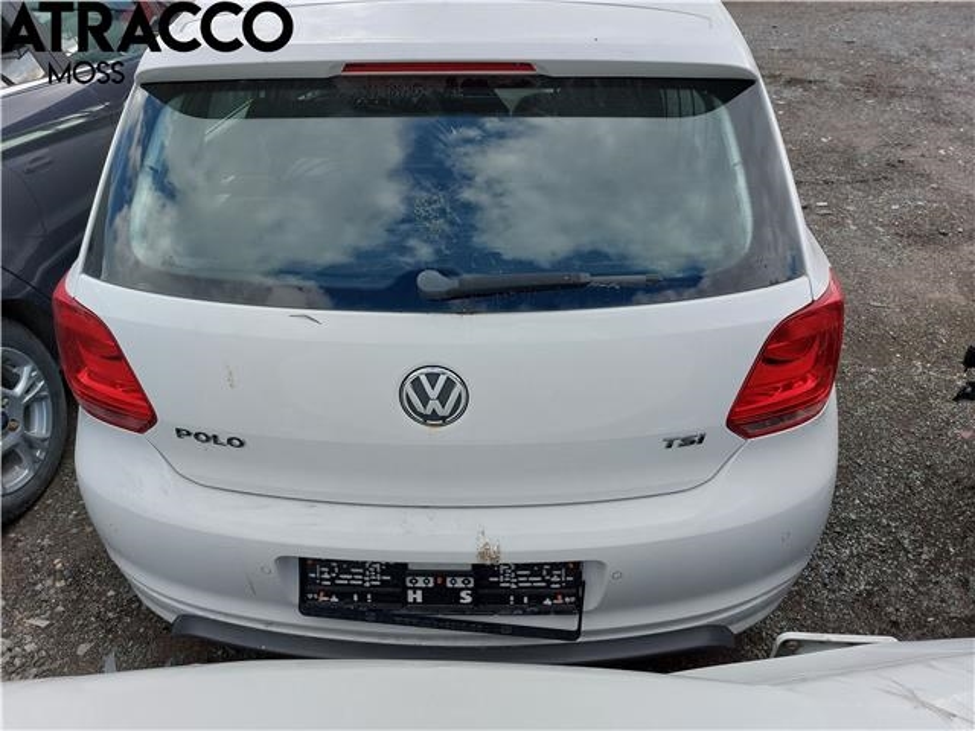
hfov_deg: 71.6
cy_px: 366
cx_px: 488
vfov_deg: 56.8
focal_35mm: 24
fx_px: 676
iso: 25
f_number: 1.8
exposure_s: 1/323
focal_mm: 5.23
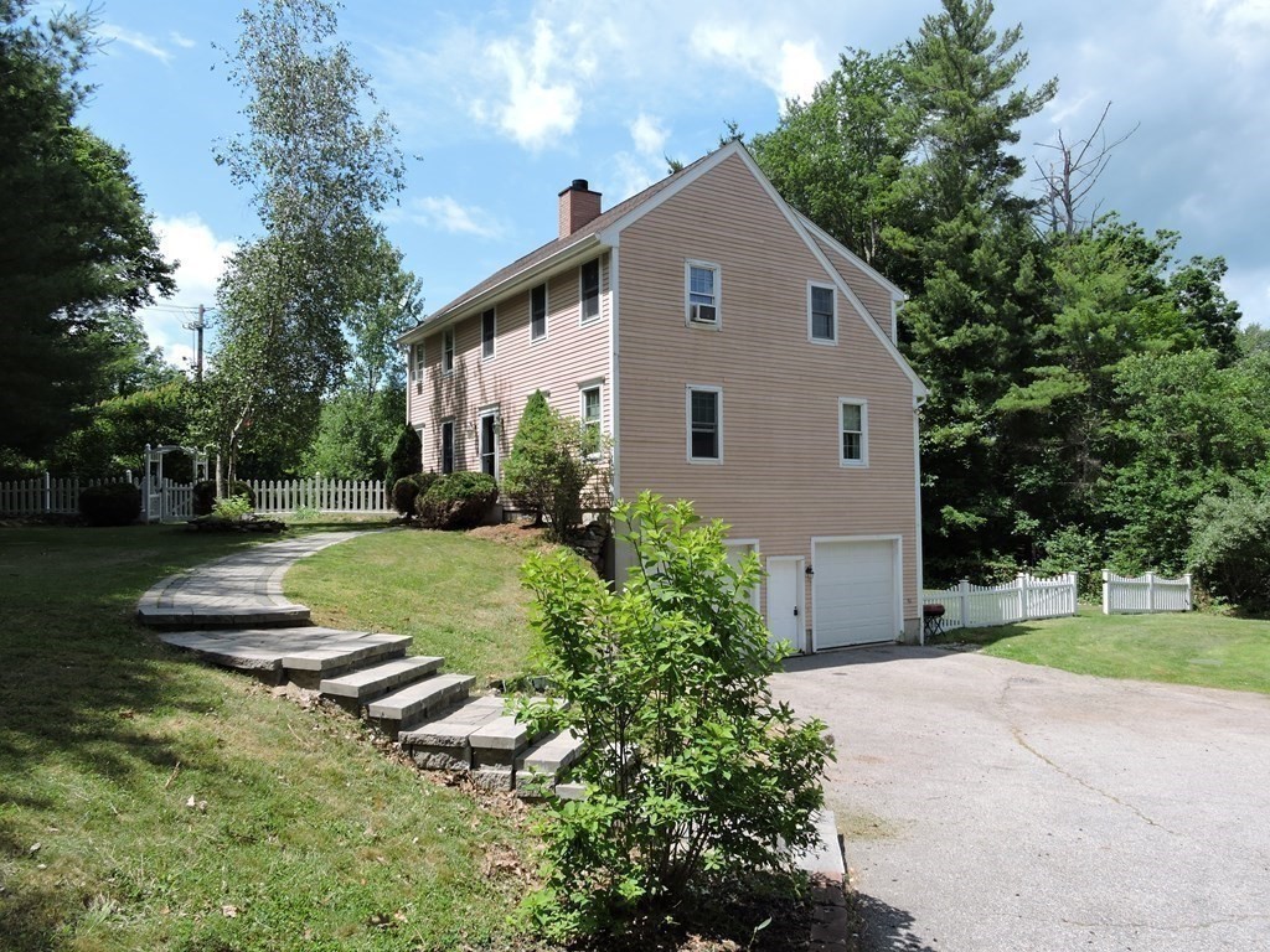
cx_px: 635
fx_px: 881
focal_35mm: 24
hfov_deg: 71.6
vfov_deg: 56.8
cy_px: 476
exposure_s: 1/800
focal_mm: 4.3
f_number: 3.3
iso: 100
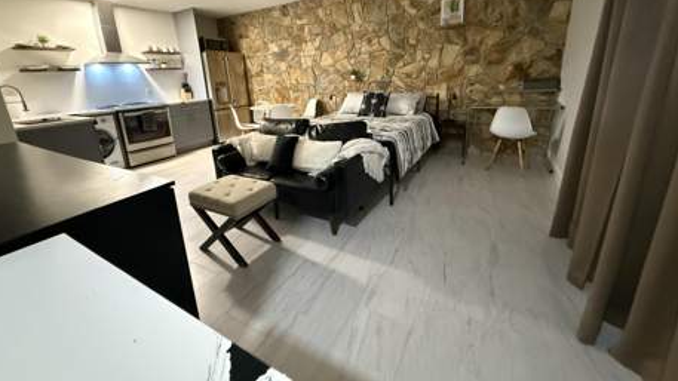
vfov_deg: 66.4
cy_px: 150
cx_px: 323
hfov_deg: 99.3
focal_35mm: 16
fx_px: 288
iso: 1250
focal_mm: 2.22
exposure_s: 1/40
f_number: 2.2
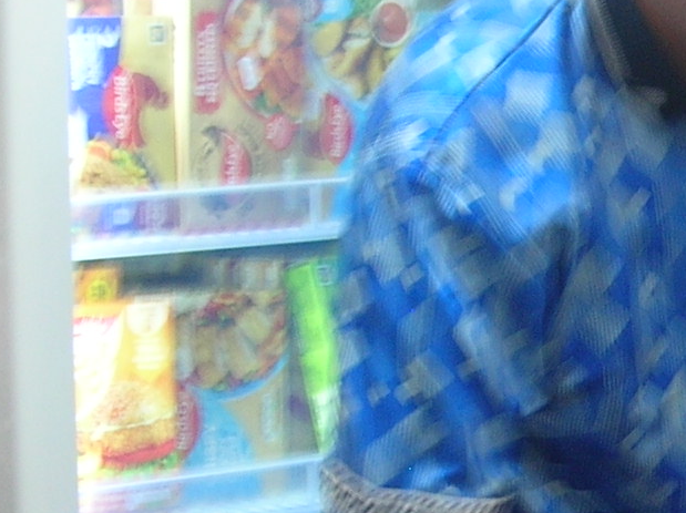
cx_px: 956
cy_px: 411
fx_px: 2633
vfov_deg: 11.1
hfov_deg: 14.1
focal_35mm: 133
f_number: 2.7
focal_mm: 6
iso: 50
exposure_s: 1/9.3
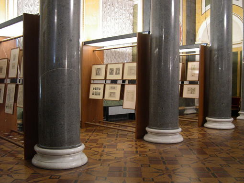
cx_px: 122
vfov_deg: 37.8
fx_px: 268
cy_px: 92
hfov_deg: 49.0
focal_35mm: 38
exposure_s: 1/4
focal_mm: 8
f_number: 2.8
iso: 248
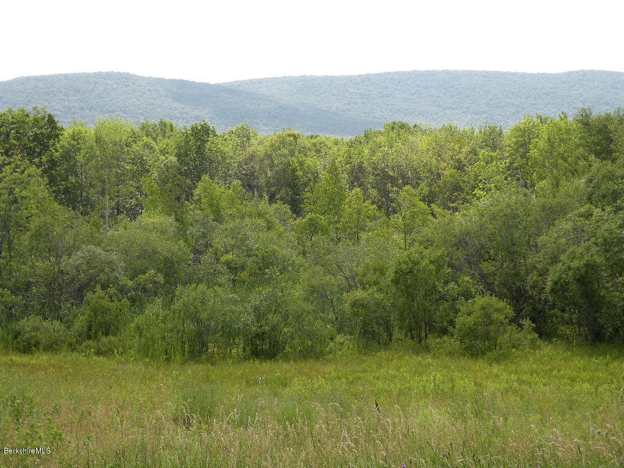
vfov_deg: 21.9
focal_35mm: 67
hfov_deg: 29.0
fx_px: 1208
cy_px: 234
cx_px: 312
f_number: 5
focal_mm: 11.9
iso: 64
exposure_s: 1/152
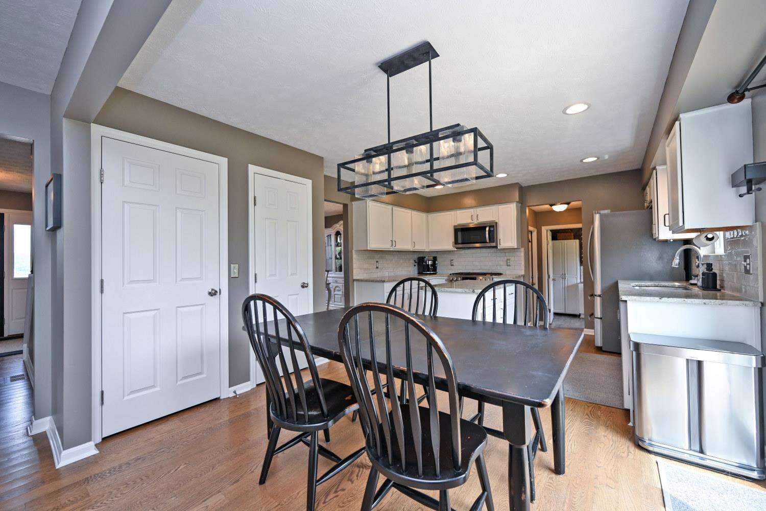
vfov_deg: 81.2
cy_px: 256
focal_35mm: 14
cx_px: 383
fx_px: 298
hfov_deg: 104.3
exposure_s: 1/80
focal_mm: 14
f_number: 4.5
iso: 200
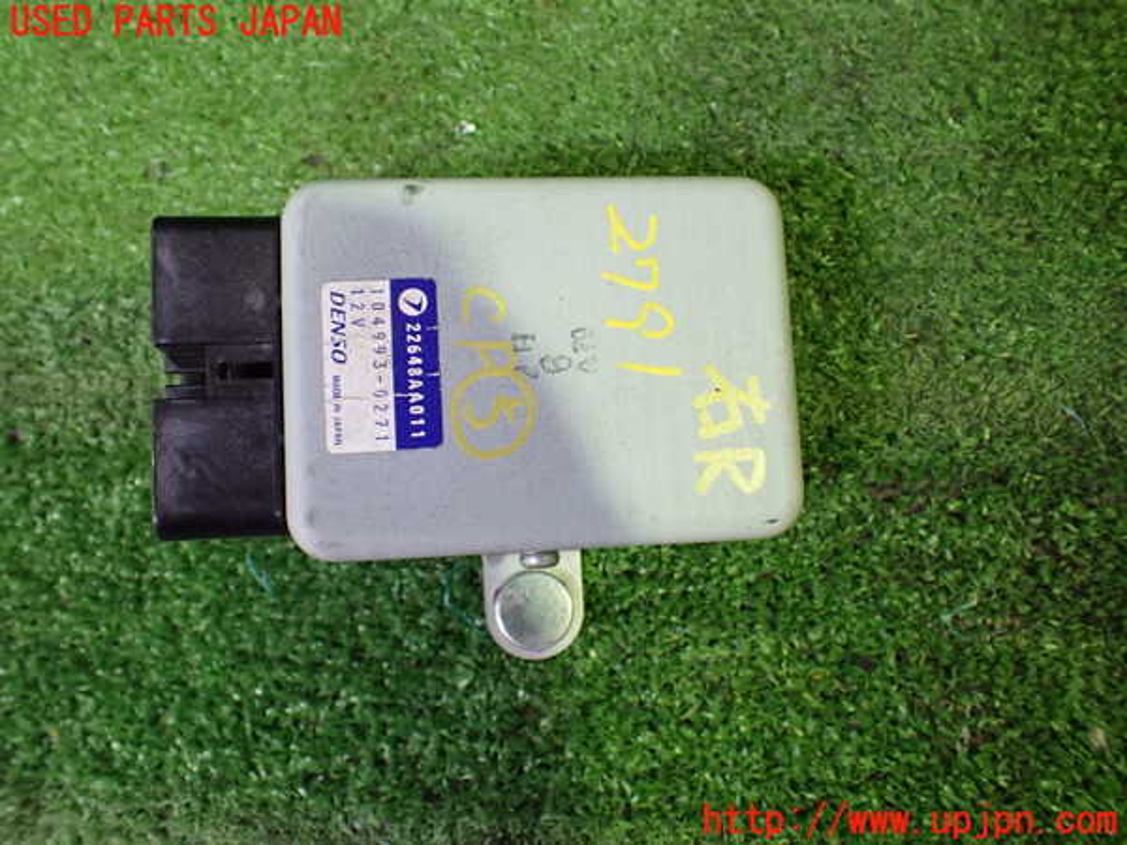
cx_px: 564
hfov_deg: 60.0
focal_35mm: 30
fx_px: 977
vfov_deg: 46.8
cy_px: 422
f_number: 2.3
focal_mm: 5.4
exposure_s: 1/60
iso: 800
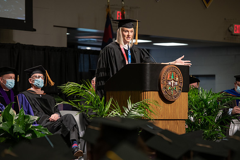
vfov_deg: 7.9
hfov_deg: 11.7
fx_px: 1167
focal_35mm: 175
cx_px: 120
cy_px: 80
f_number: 5
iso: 1000
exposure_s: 1/200
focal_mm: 175
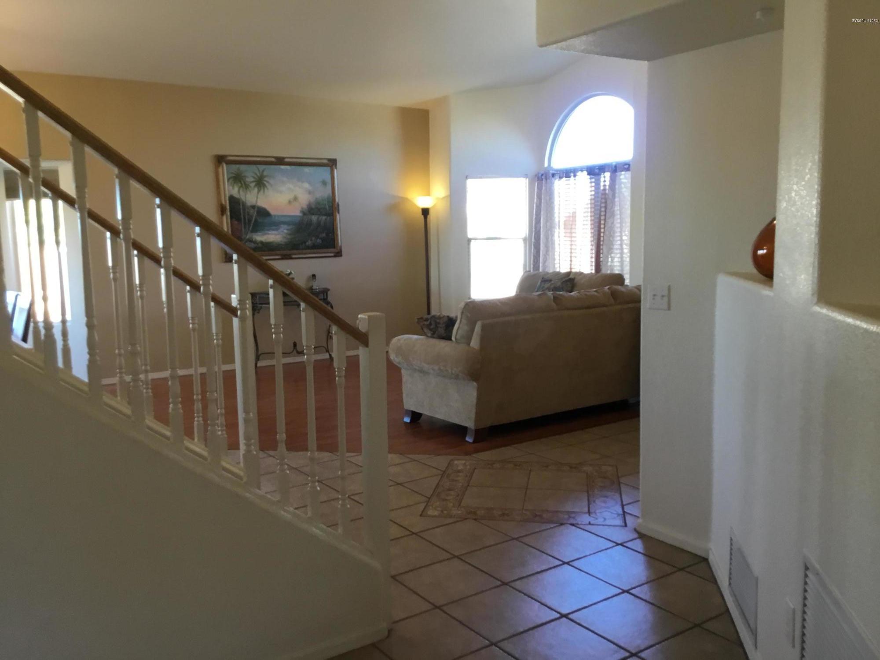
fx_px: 788
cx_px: 440
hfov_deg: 58.4
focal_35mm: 31
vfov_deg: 45.4
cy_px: 330
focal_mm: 3.3
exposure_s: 1/30
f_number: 2.4
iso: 50
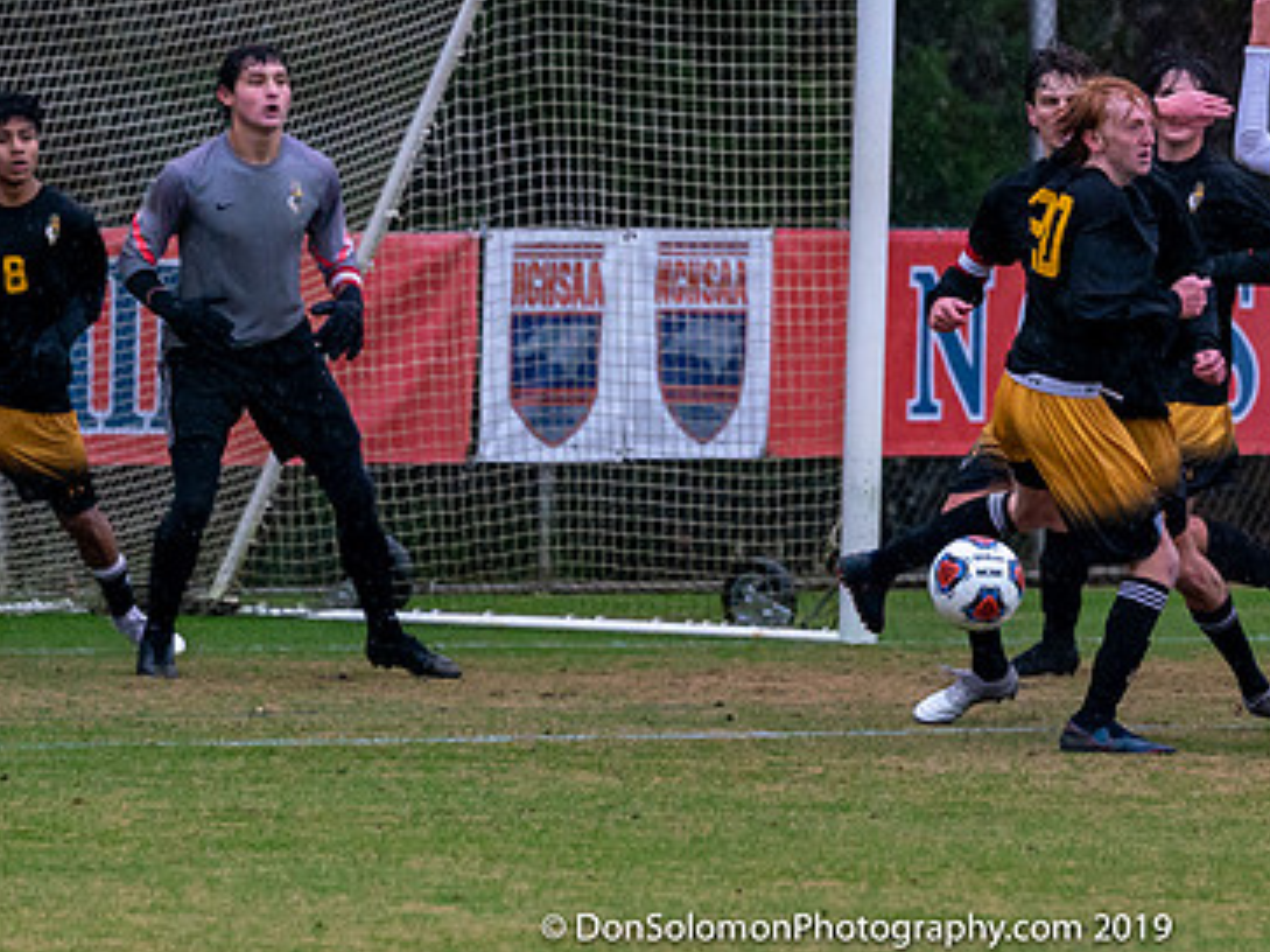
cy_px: 162
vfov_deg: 2.6
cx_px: 1273
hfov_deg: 3.5
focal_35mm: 570
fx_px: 20905
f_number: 5.6
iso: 3200
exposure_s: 1/1000
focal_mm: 247
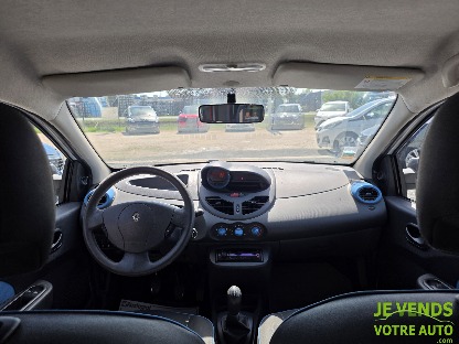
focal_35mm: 23
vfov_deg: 58.9
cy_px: 172
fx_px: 305
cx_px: 230
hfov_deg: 73.9
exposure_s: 1/1925
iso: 80
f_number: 1.7
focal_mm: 6.25
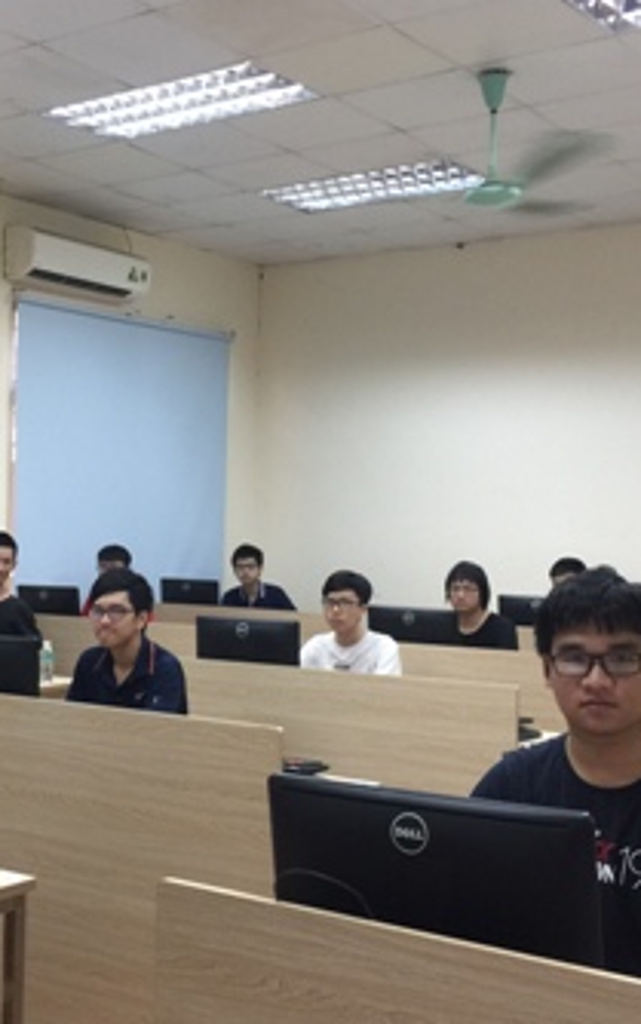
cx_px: 149
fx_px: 1368
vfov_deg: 41.0
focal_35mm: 49
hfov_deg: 26.0
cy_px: 533
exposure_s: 1/17
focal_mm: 4.15
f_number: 2.2
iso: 50
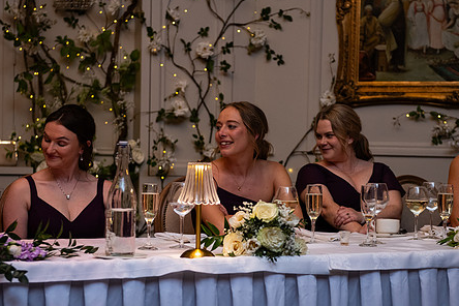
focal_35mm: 81
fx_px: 1033
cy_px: 193
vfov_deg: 16.8
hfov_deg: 25.1
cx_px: 230
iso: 1000
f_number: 3.5
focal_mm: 62
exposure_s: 1/160
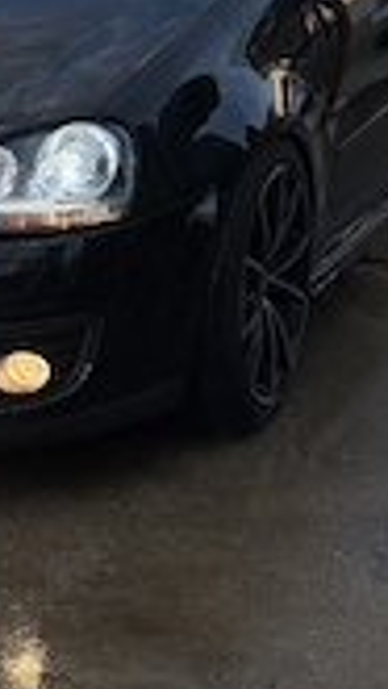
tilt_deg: -7.9
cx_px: 33
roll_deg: -1.5
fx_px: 2319
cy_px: -84
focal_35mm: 127
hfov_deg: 9.5
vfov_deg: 16.3
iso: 64
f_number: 1.78
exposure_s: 1/1838
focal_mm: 6.76
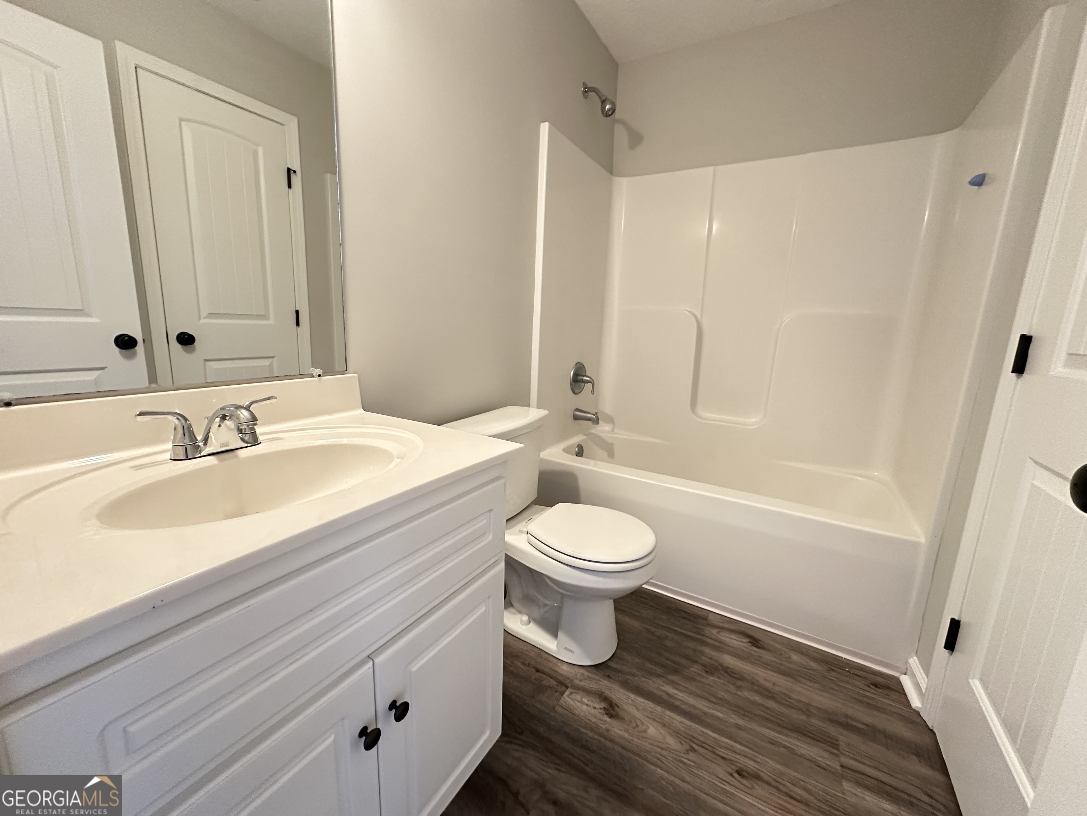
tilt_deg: -11.1
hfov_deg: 102.1
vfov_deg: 85.7
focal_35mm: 14
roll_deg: -2.2
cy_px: 408
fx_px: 440
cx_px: 544
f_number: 2.2
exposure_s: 1/60
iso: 500
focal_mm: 2.22
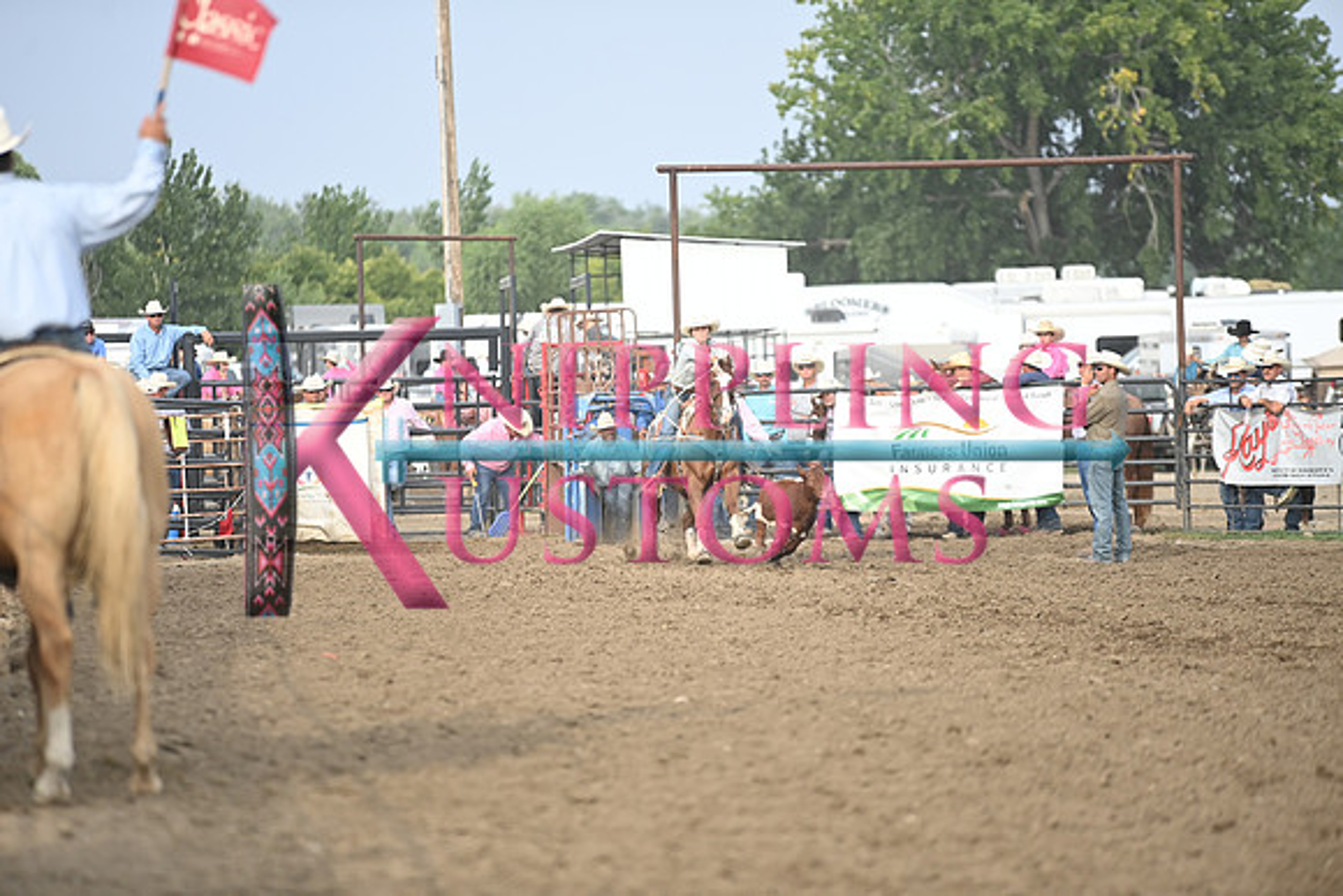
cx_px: 672
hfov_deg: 10.3
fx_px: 7463
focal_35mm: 200
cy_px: 448
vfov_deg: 6.9
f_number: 2.8
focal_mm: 200
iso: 1000
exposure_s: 1/3200
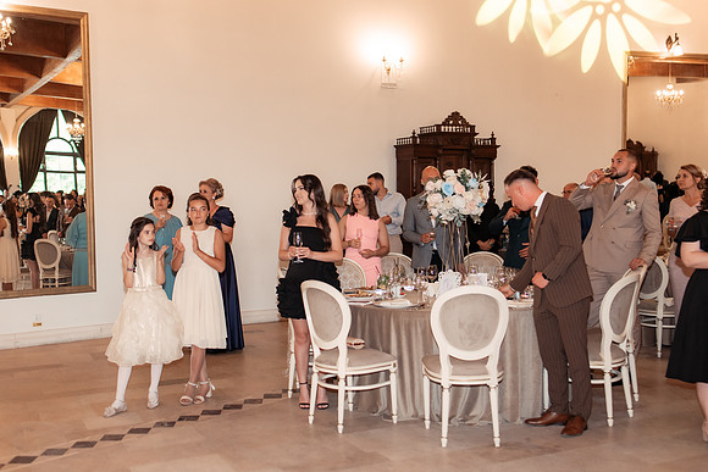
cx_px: 304
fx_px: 785
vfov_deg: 33.5
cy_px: 236
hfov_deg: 48.4
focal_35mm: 40
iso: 1250
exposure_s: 1/250
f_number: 2.5
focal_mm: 35
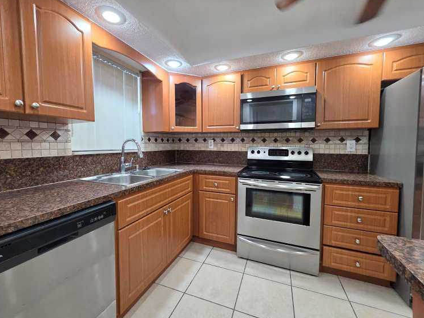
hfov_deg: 102.0
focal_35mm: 14
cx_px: 204
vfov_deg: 85.6
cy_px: 155
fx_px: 171
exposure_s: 1/120
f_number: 1.9
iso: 200
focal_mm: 2.2
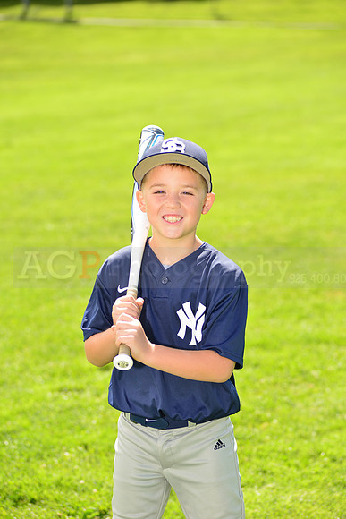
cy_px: 260
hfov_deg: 11.8
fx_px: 1671
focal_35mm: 116
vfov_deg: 17.6
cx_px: 173
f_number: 5
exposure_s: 1/250
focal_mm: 116
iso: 100
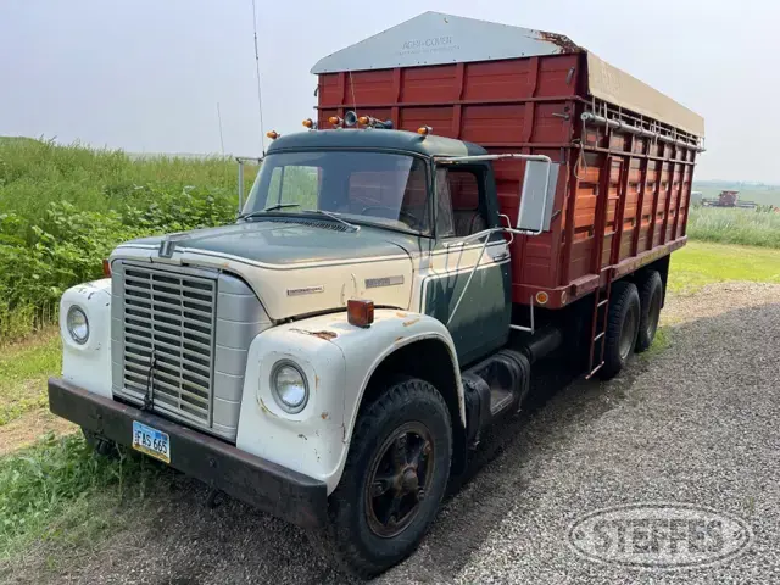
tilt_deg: -10.8
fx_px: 586
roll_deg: -2.8
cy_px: 292
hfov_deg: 67.3
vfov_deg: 53.1
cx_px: 390
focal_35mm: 26
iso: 32
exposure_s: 1/1618
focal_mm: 5.1
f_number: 1.6
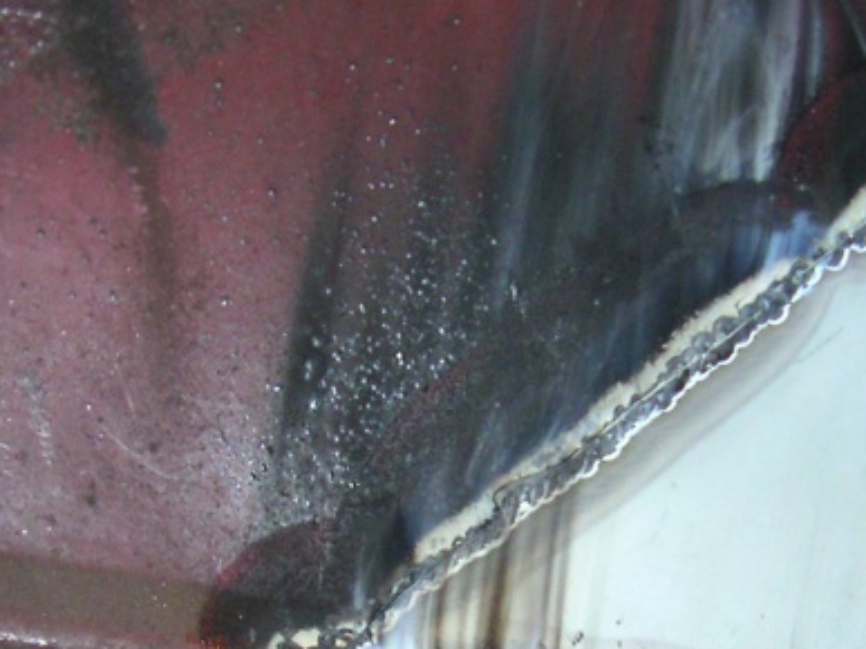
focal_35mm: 84
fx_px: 2101
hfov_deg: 23.1
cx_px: 622
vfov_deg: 17.4
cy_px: 524
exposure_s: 1/45
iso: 200
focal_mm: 5.4
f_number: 2.9
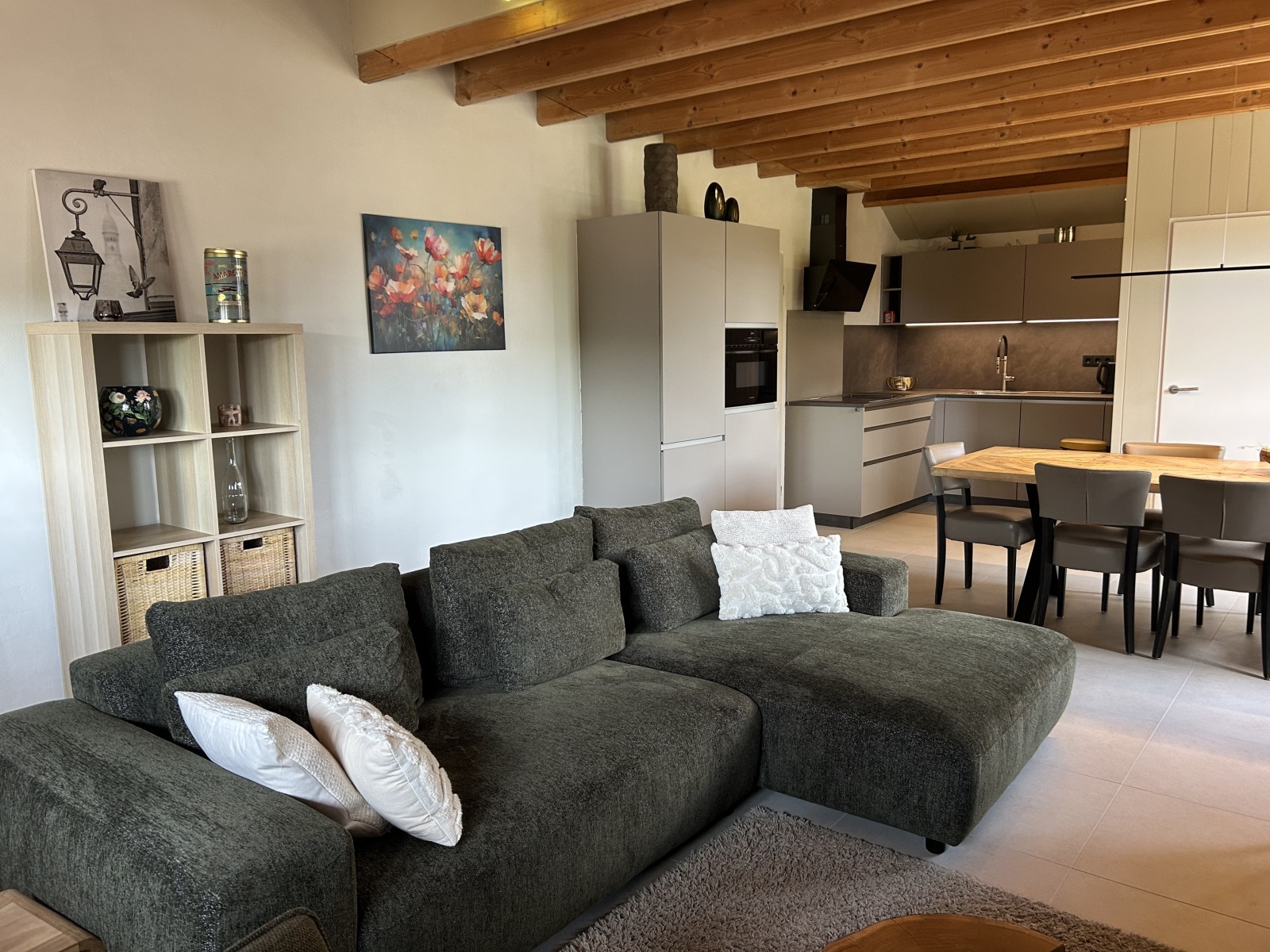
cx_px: 635
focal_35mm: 26
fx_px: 954
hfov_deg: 67.3
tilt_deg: -8.2
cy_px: 476
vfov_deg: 53.1
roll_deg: +1.3
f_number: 1.5
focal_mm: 5.7
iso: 125
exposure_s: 1/80
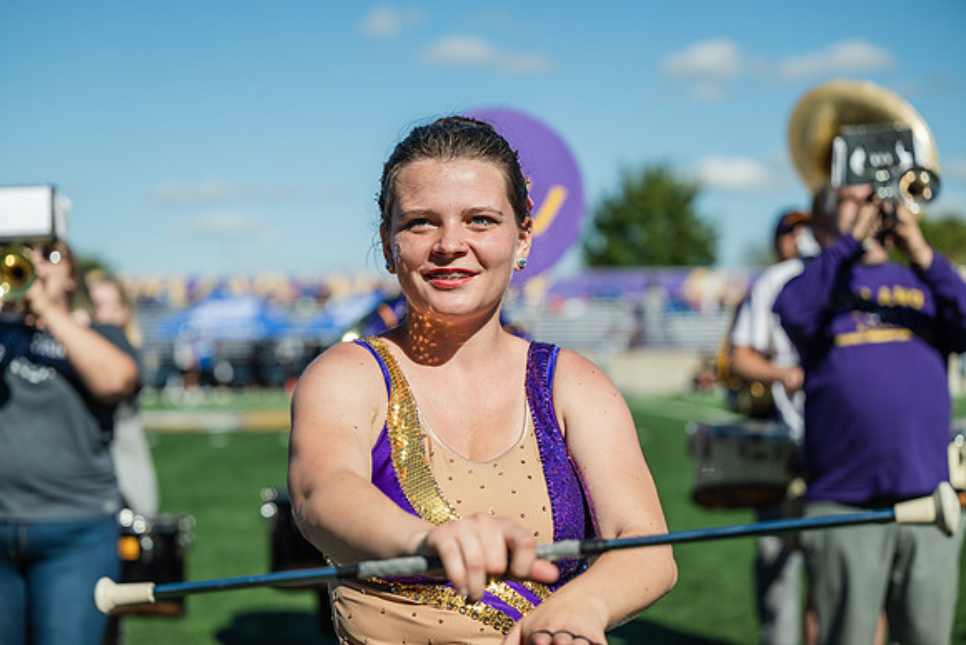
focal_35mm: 70
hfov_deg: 28.8
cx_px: 483
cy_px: 322
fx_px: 1879
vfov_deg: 19.5
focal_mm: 70
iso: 80
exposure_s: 1/1600
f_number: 3.2
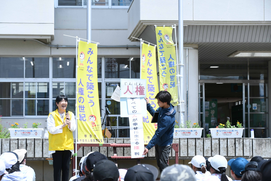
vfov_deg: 13.0
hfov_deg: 19.5
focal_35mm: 105
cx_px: 136
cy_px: 90
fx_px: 790
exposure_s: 1/320
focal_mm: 70
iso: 100
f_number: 7.1
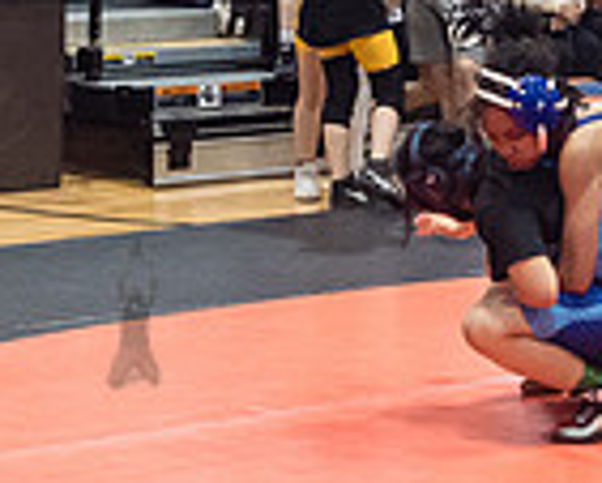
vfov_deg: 8.8
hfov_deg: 10.9
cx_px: 669
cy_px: 242
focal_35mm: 175
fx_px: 3120
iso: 5000
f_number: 3.2
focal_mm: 35
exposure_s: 1/400
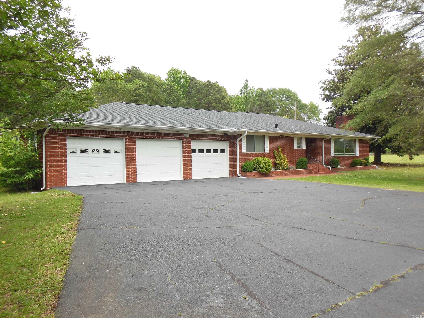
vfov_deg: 48.2
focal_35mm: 29
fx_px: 355
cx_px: 212
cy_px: 159
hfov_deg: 61.7
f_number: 3.3
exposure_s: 1/500
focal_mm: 5.2
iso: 125
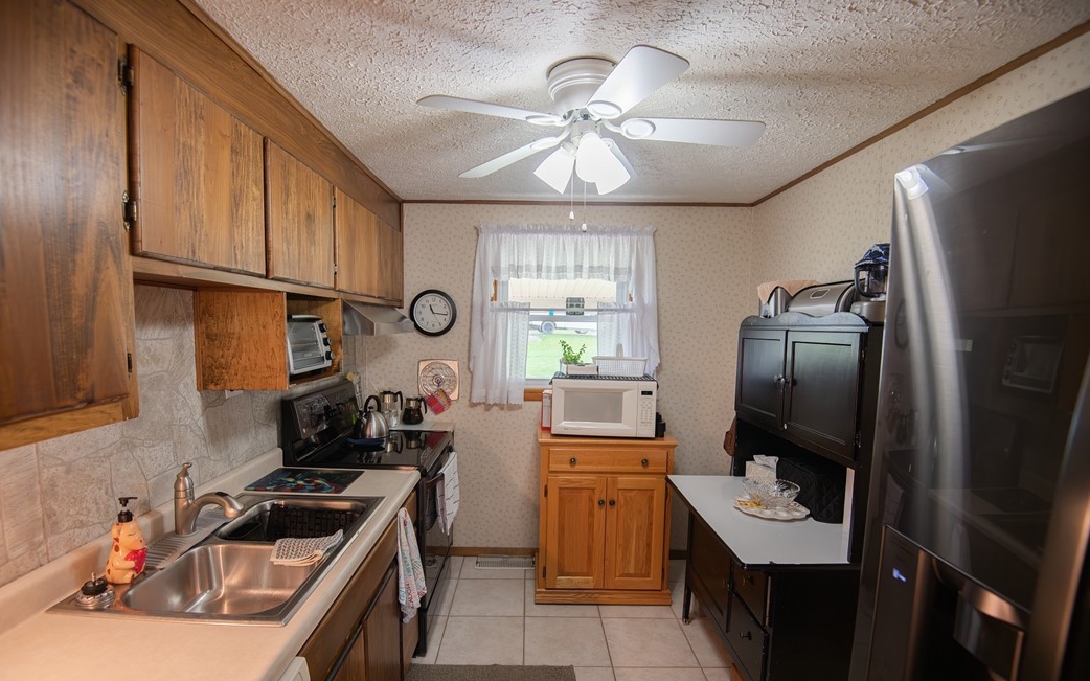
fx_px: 505
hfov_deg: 94.3
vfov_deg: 67.8
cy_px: 373
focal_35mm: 17
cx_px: 524
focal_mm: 16
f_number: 4
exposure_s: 1/125
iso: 560
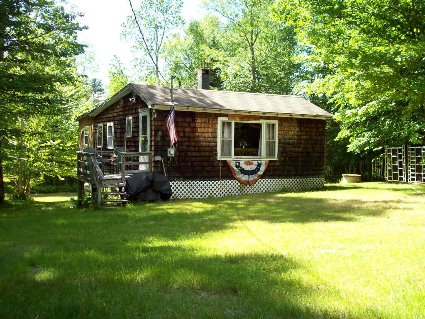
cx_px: 212
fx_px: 442
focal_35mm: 36
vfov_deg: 39.7
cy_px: 160
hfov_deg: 51.4
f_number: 2.7
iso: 80
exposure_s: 1/248
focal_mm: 6
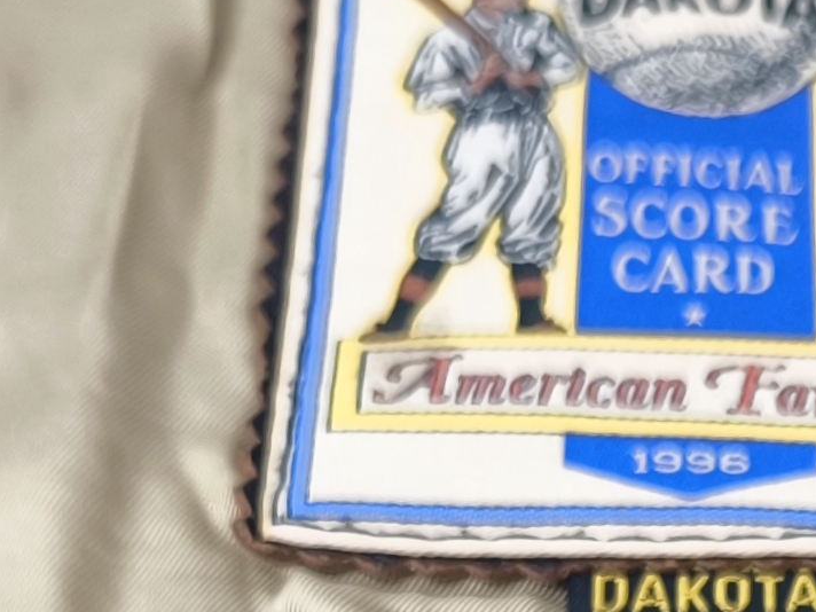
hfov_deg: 14.5
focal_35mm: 135
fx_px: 3182
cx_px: 677
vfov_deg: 10.1
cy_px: 1251
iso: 125
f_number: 1.9
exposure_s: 1/100
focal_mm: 6.92
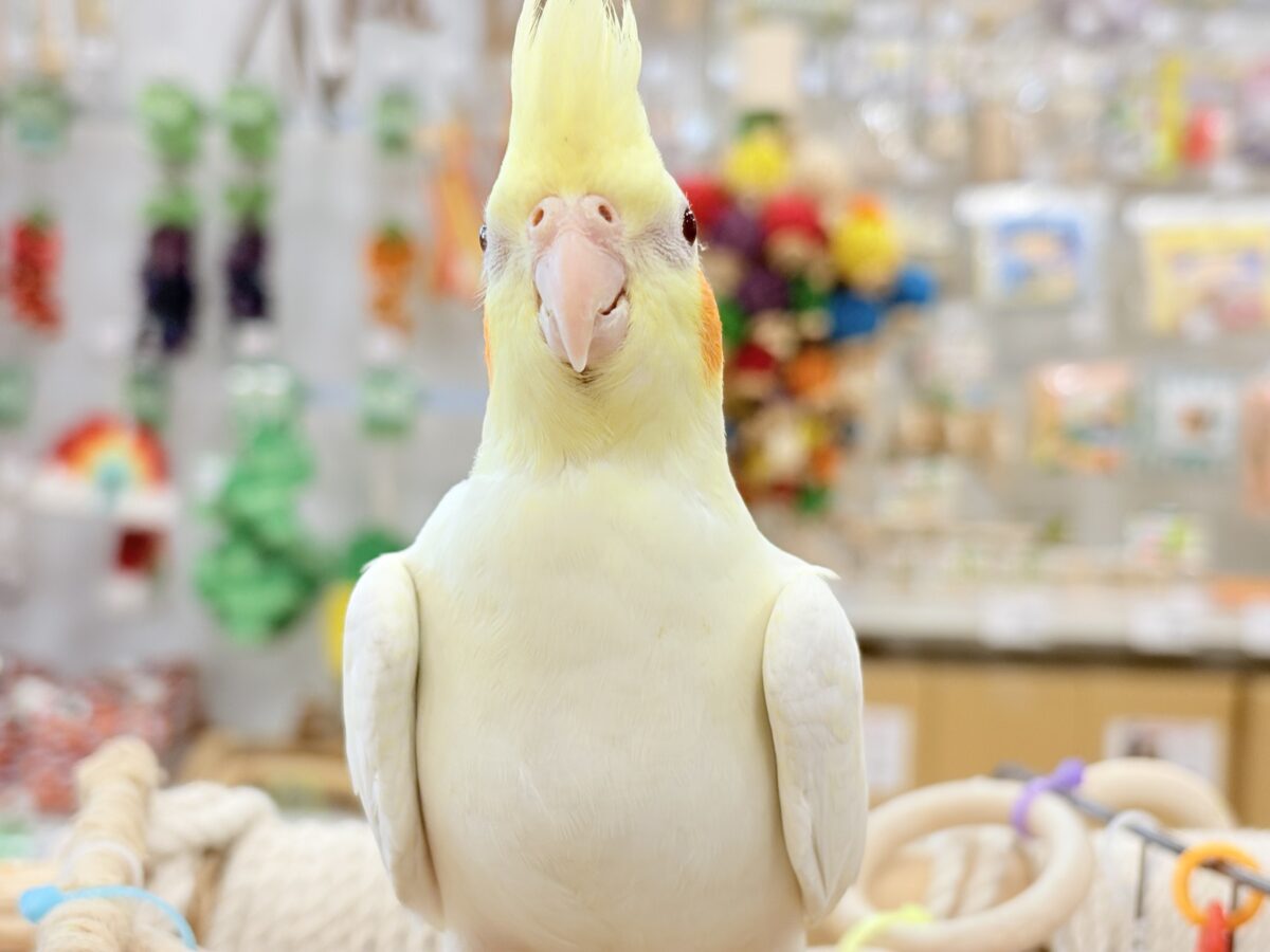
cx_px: 635
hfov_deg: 36.8
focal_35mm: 52
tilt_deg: -2.3
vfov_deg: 28.0
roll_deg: -0.9
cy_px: 476
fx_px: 1908
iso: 80
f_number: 1.6
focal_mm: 5.96
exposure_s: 1/100
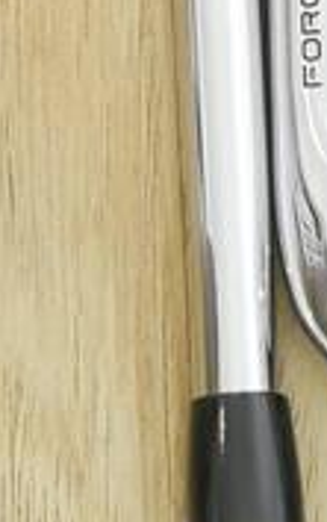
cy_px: 316
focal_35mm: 383
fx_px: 5448
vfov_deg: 5.5
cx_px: 87
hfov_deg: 3.4
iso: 1600
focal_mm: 25
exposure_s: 1/50
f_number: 4.5
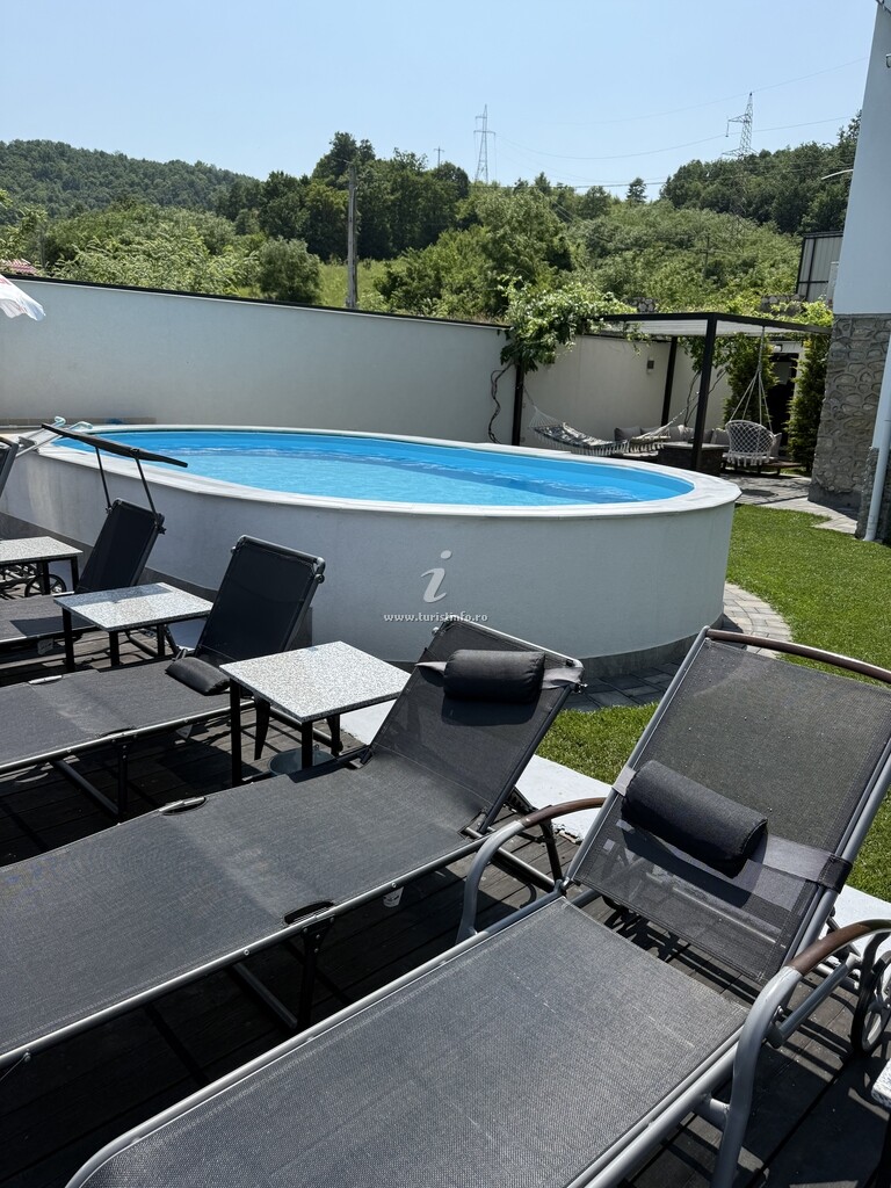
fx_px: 824
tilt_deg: -14.4
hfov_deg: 56.8
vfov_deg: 71.6
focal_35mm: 24
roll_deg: -3.0
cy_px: 594
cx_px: 446
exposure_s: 1/4167
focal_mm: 6.76
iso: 80
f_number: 1.78
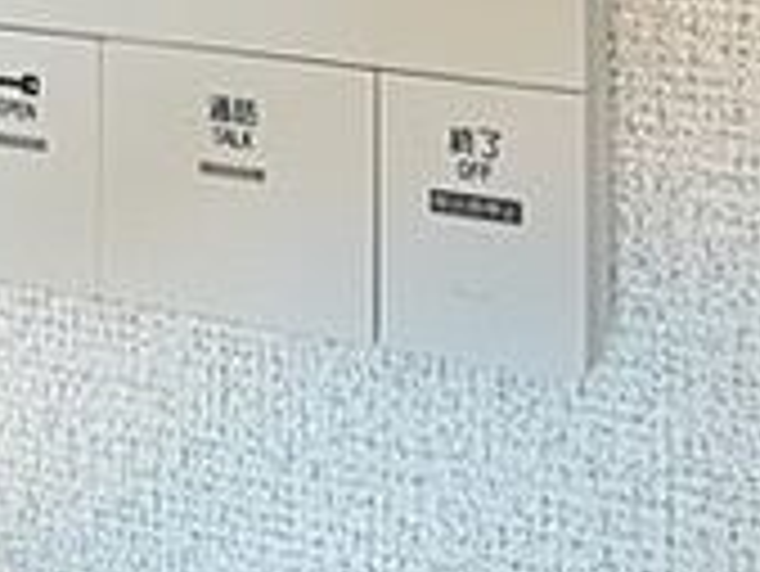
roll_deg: +0.2
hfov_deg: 22.9
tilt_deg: -0.3
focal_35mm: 85
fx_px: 1868
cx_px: 283
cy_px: -401
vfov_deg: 15.4
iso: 125
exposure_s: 1/121
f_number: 1.78
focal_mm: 6.86
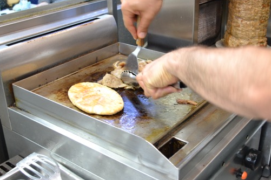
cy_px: 92
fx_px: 346
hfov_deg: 42.7
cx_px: 146
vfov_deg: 29.2
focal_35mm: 46
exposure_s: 1/15
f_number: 4
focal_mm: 24
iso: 1000
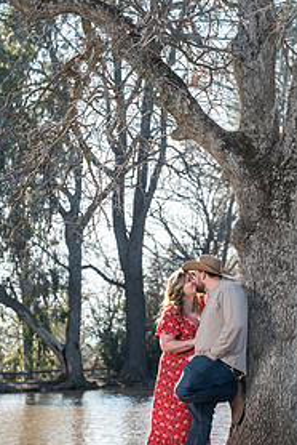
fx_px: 2493
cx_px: 203
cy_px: 166
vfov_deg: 10.2
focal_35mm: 202
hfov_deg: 6.8
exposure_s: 1/250
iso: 160
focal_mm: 125
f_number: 5.6
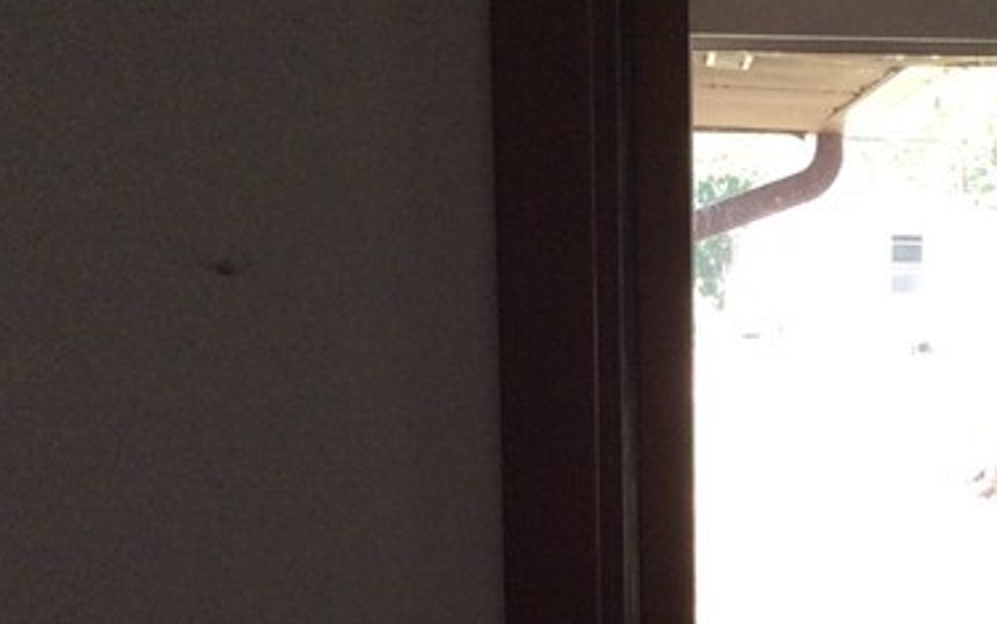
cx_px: 885
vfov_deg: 13.7
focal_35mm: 93
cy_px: 720
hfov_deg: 21.8
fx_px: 2528
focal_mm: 3.3
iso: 64
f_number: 2.4
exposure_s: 1/120
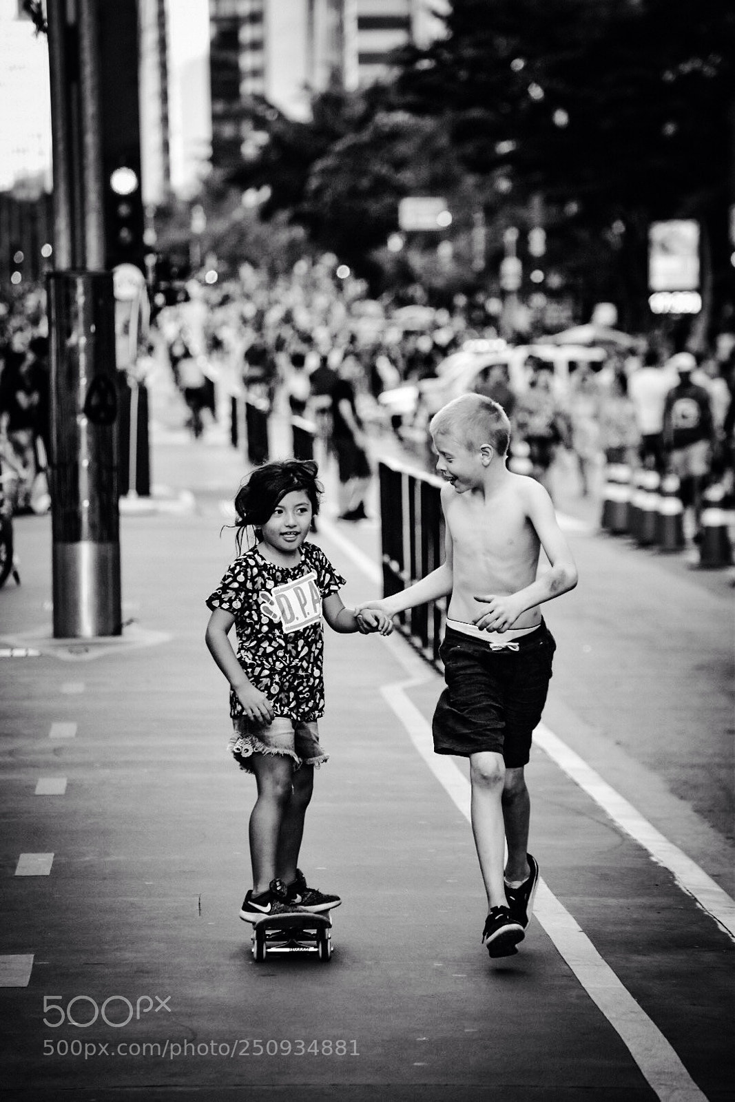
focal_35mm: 248
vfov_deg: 8.3
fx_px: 7577
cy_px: 551
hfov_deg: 5.6
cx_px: 368
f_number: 5
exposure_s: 1/500
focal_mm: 165
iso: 1400
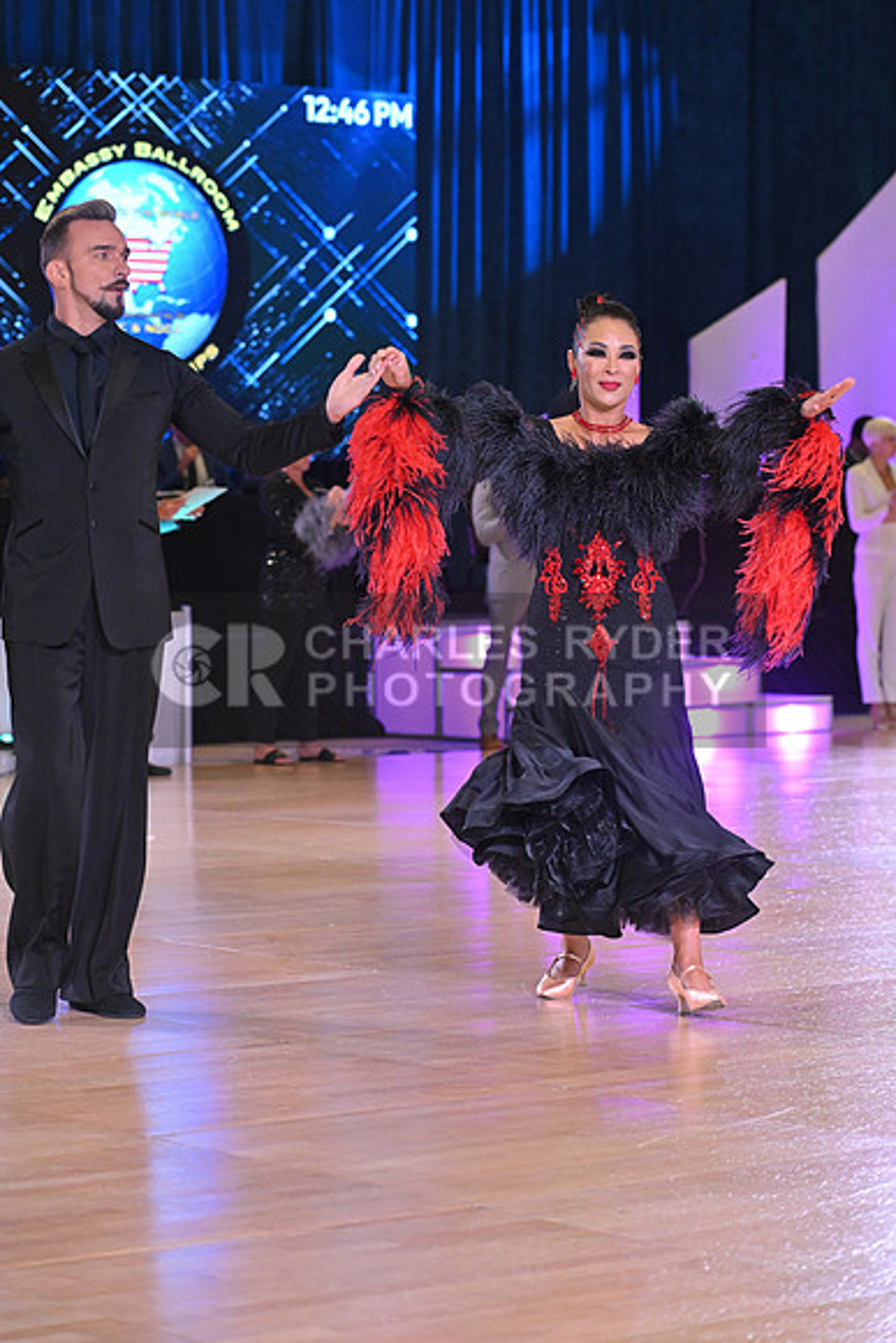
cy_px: 672
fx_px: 3805
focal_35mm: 102
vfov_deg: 20.0
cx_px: 448
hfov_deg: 13.4
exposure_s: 1/400
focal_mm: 102
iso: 3200
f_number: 5
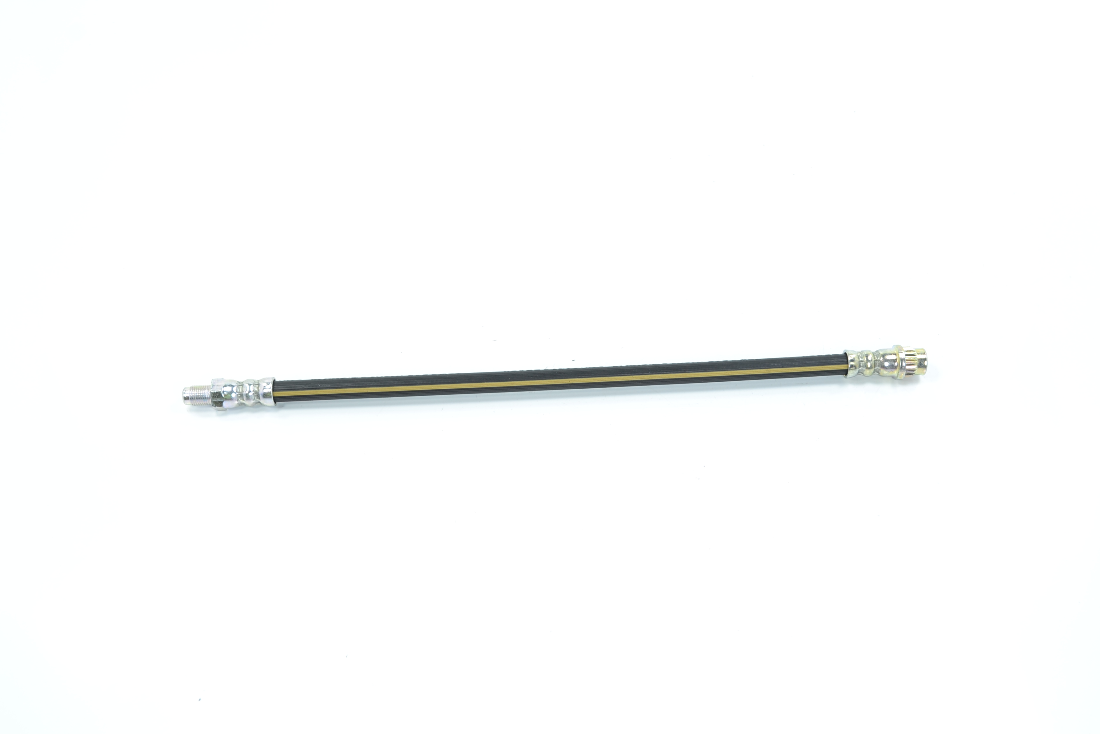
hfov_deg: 45.0
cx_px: 550
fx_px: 1329
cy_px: 367
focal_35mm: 44
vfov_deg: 30.8
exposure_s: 1/25
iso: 100
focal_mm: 29
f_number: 7.1
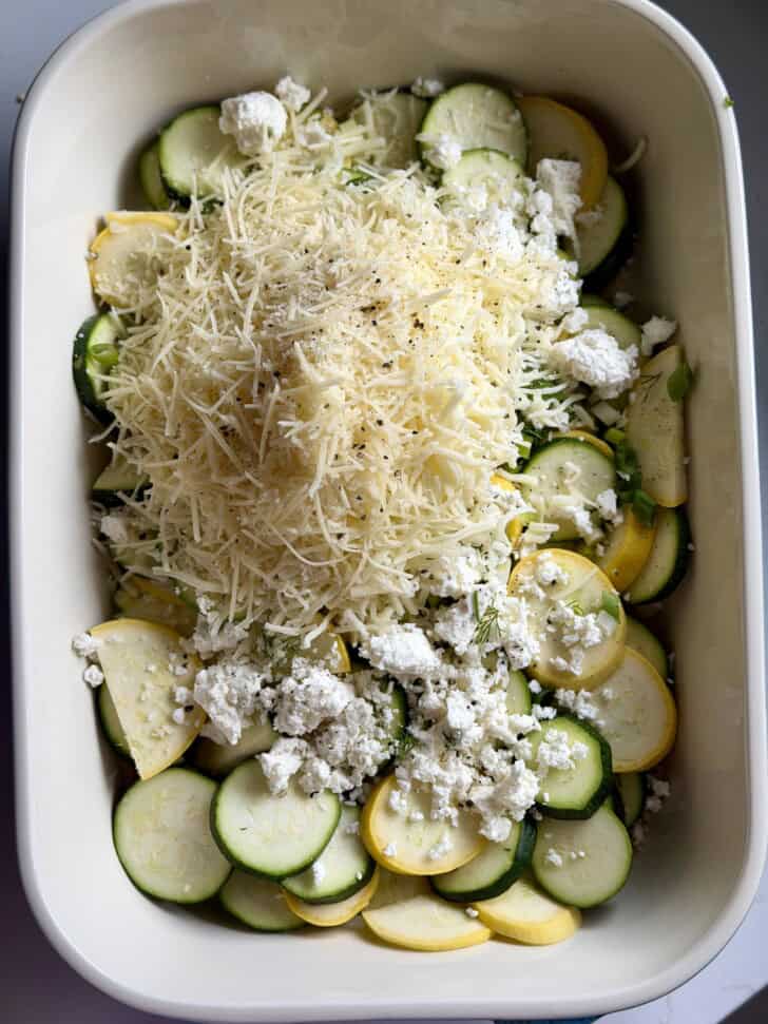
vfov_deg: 39.7
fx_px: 1420
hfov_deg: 30.3
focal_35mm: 48
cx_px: 384
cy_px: 512
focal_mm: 6.8
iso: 64
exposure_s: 1/368
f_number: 1.8
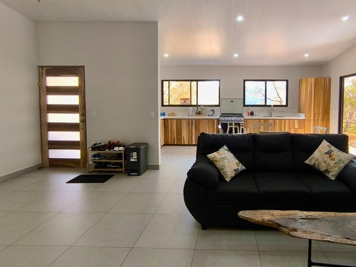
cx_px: 224
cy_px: 113
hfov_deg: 77.5
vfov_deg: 63.1
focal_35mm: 21
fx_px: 216
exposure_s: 1/50
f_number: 2.2
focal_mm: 1.65
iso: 125
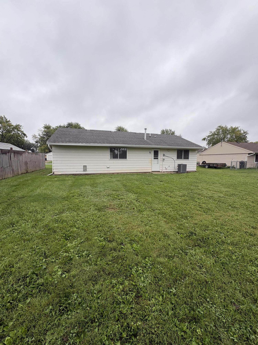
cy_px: 172
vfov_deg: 102.1
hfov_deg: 85.7
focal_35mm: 14
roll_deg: +0.0
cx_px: 129
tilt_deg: -3.3
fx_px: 139
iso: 40
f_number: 2.2
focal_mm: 2.22
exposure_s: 1/99
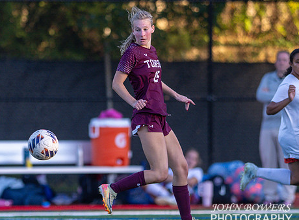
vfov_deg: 2.0
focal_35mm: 737
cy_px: 131
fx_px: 6326
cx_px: 82
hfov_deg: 2.7
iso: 900
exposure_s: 1/1600
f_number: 2.8
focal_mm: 300
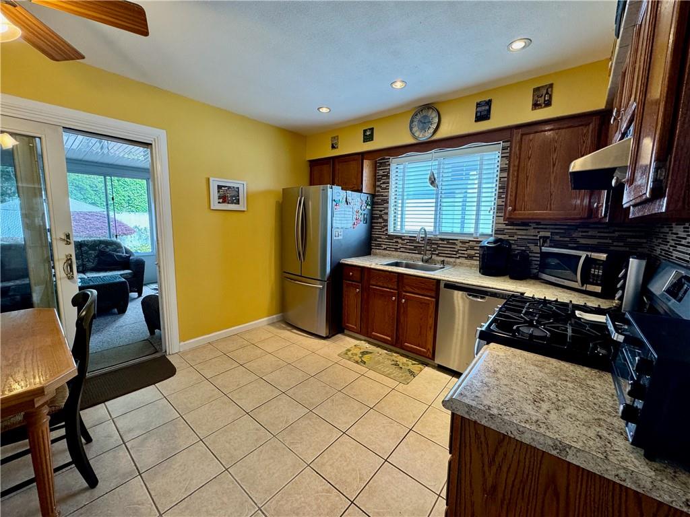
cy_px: 258
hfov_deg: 102.1
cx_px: 345
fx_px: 279
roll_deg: -2.0
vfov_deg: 85.7
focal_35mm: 14
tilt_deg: -8.2
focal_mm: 2.22
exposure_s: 1/120
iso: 250
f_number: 2.2
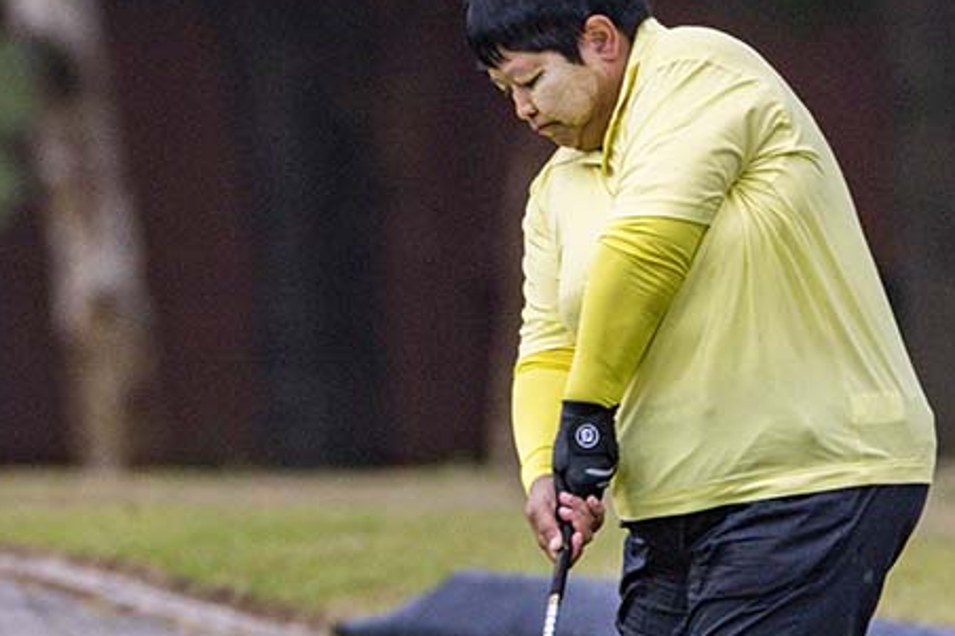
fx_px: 36646
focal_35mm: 1382
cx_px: 522
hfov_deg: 1.5
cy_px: 448
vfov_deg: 1.0
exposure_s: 1/2000
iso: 360
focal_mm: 650
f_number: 8
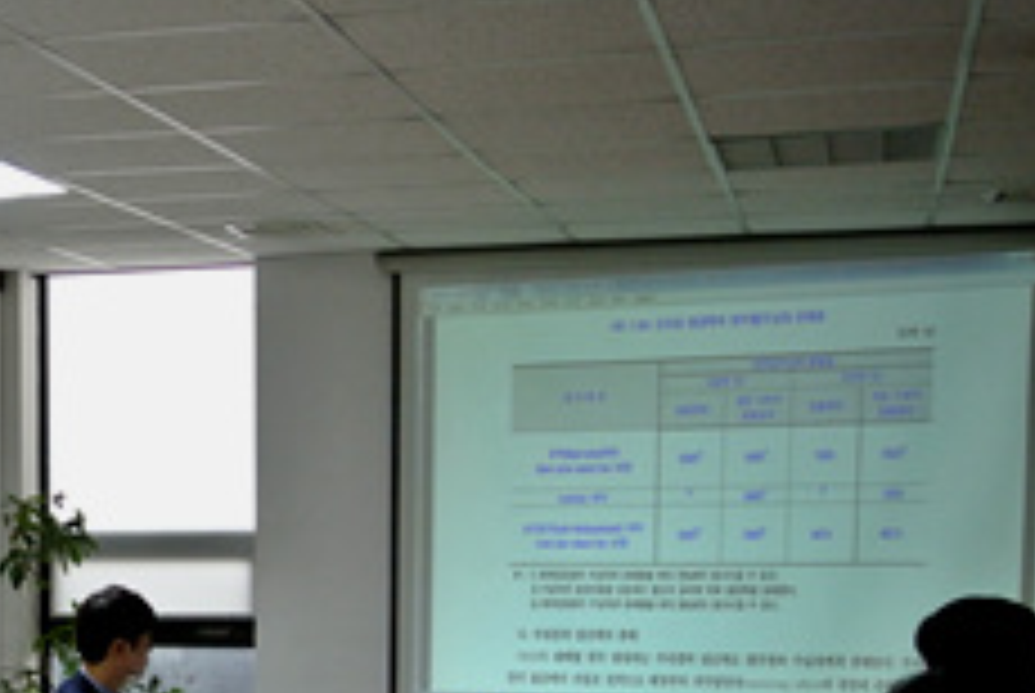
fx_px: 2274
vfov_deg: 16.8
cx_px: -9
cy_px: 770
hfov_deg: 24.4
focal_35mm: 79
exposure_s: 1/60
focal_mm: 13.1
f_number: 4
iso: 560
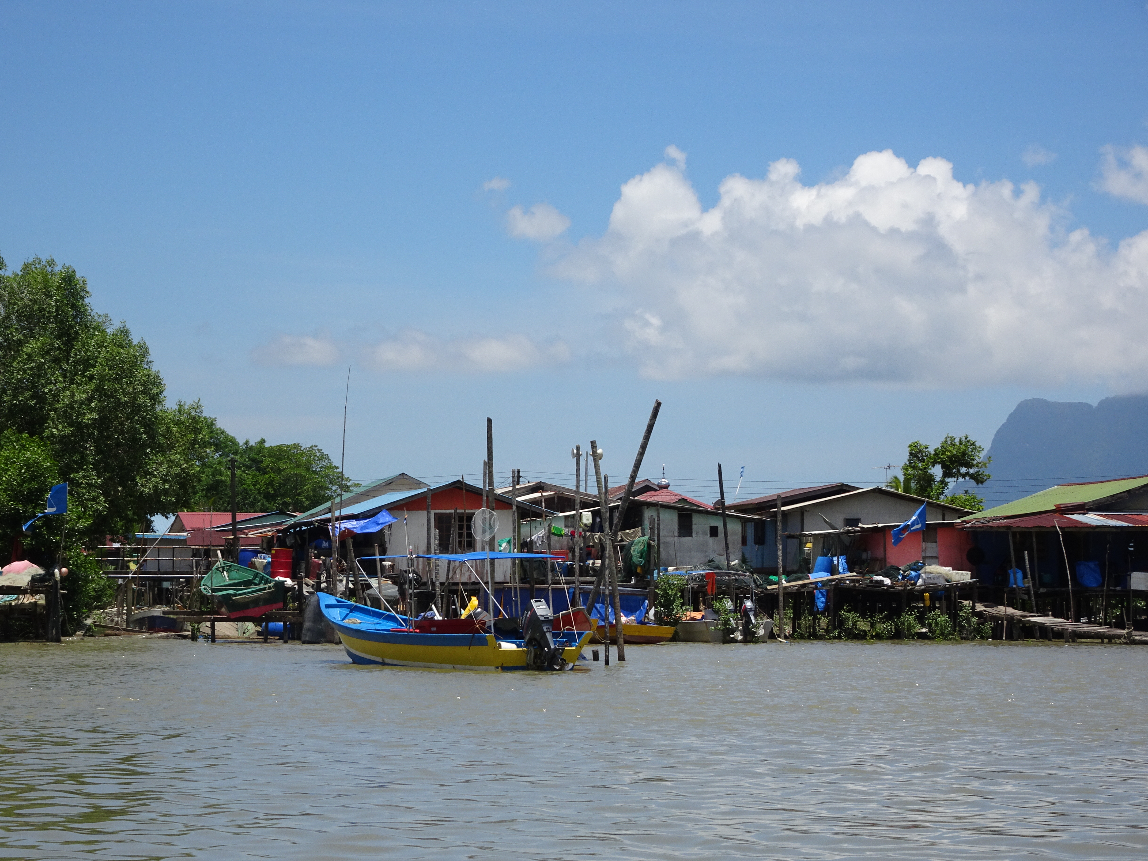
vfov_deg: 14.8
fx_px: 3316
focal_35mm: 100
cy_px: 430
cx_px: 574
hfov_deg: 19.6
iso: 80
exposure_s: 1/640
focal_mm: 17.01
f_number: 5
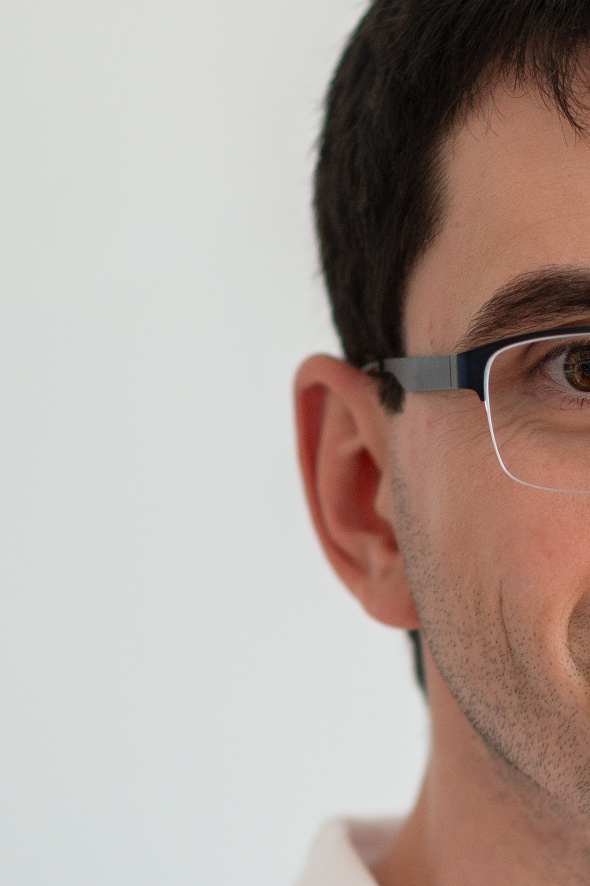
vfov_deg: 8.2
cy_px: 835
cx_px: 725
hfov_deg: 5.5
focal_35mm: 249
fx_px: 6129
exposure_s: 1/800
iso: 640
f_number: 2.2
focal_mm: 85
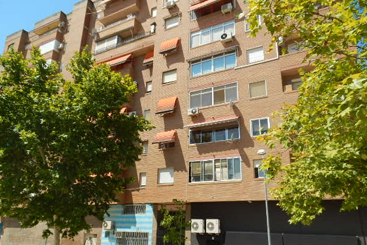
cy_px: 129
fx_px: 275
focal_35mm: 27
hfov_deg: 67.4
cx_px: 179
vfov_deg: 47.9
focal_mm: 4.5
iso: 125
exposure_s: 1/1250
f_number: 3.2
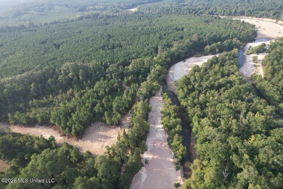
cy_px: 94
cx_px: 142
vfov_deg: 57.2
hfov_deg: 78.6
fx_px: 173
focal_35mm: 22
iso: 100
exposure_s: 1/400
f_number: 2.8
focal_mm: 8.38
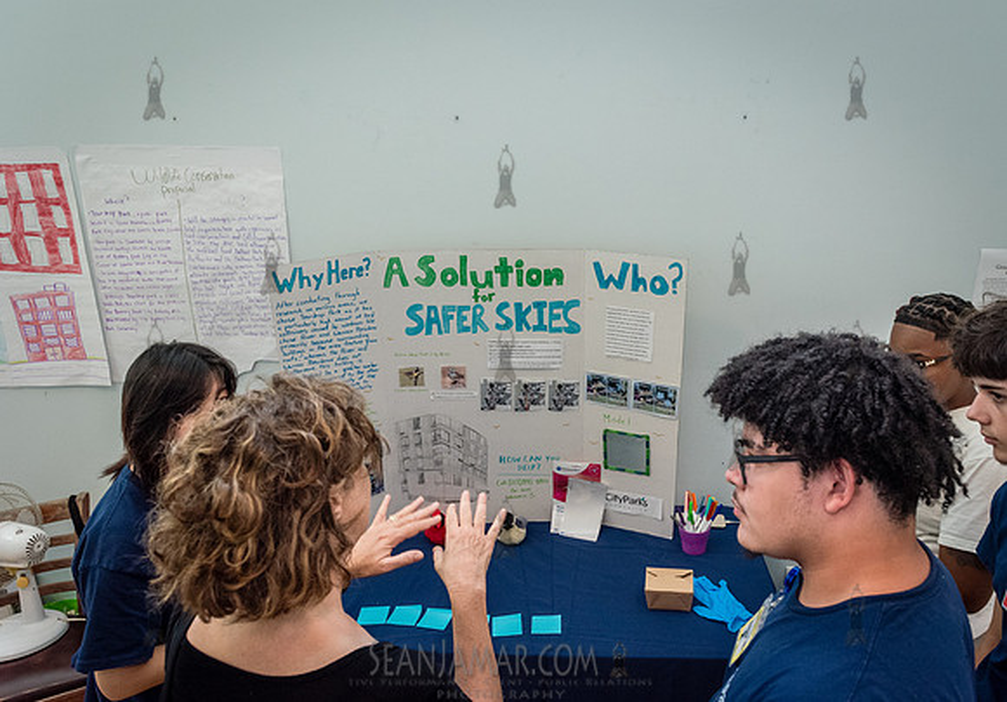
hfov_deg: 66.4
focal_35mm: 27
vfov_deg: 49.1
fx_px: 766
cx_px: 569
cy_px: 318
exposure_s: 1/400
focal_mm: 24
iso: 3200
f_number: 4.5
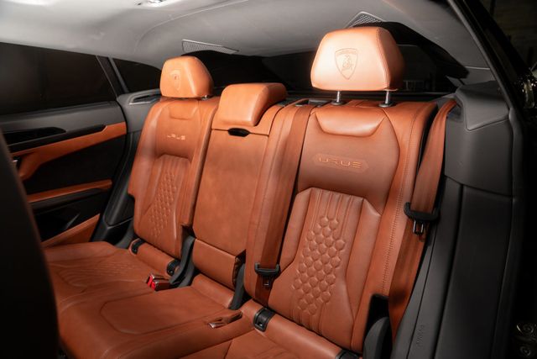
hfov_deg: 73.7
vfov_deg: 53.2
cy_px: 180
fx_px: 358
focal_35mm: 24
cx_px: 268
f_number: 4.5
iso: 400
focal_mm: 24
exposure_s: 1/50
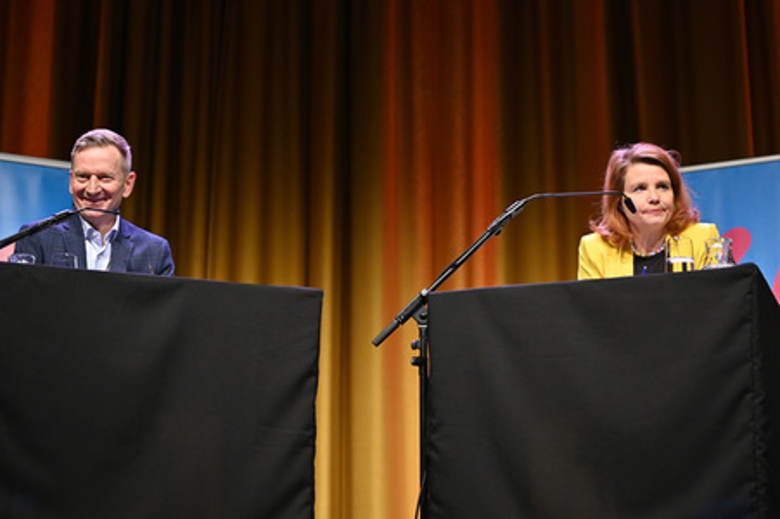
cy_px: 260
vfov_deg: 19.4
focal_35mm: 70
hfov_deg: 28.9
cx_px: 390
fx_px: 1516
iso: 1000
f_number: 2.8
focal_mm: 70
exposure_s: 1/500
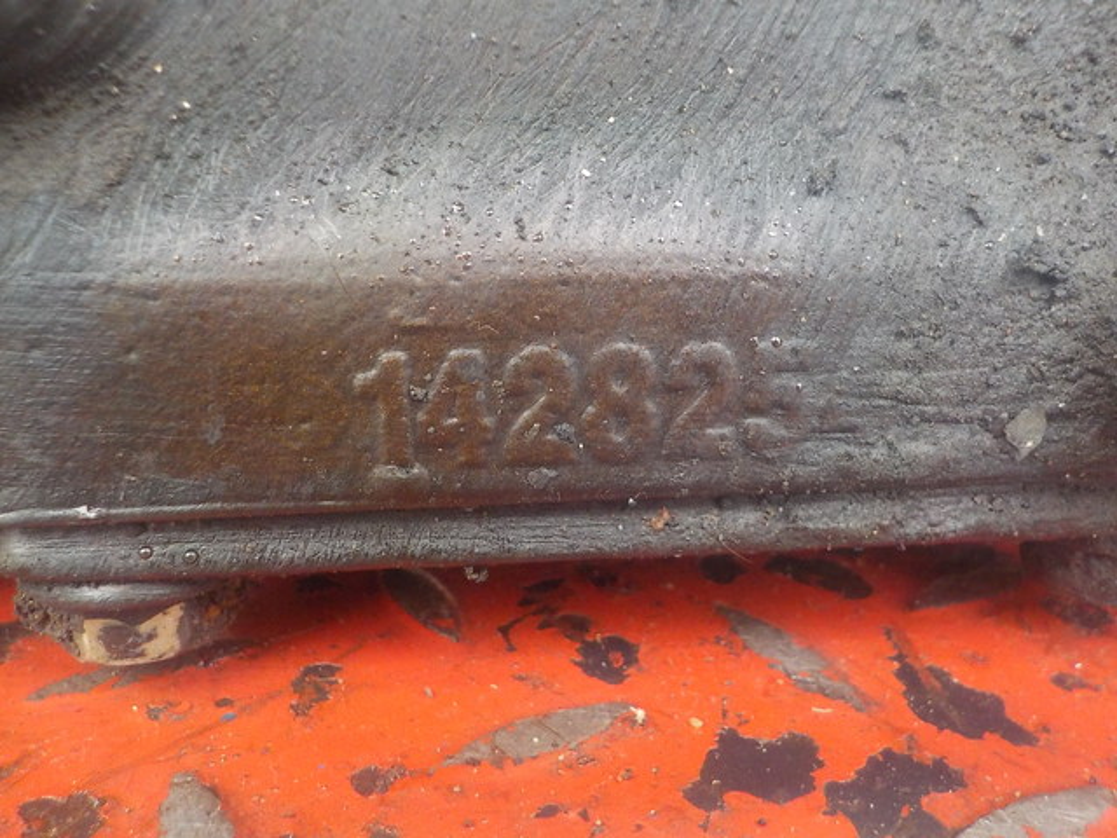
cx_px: 558
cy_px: 419
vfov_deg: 46.8
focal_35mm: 30
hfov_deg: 60.0
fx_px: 968
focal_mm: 4.1
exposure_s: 1/20
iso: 400
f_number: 3.3
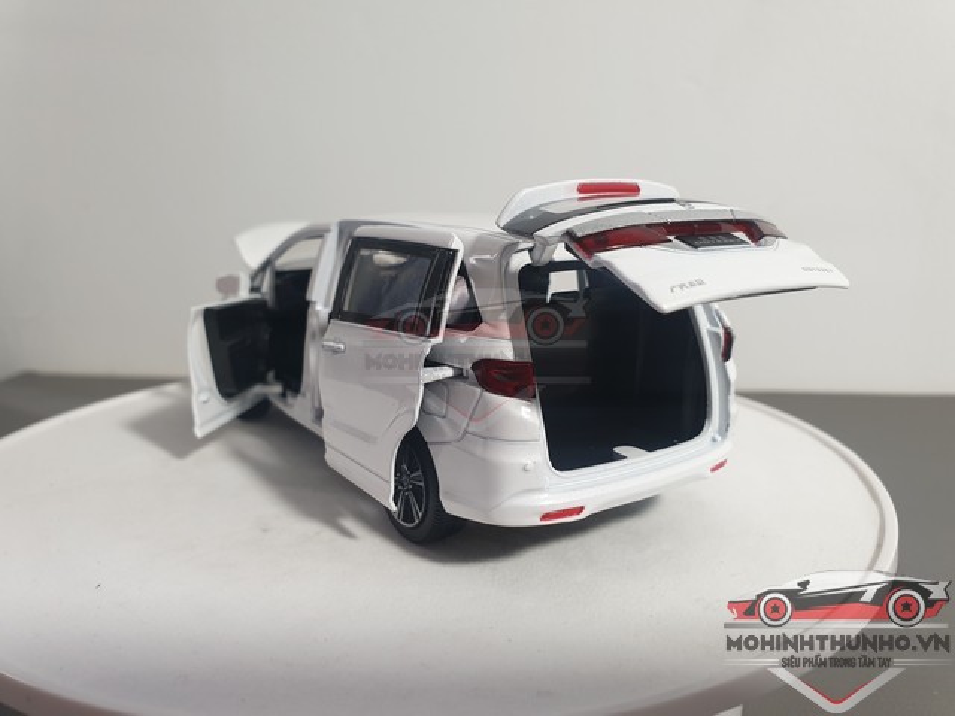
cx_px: 478
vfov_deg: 53.1
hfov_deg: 67.3
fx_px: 717
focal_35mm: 26
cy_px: 358
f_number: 2.4
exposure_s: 1/50
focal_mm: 4.3
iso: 125
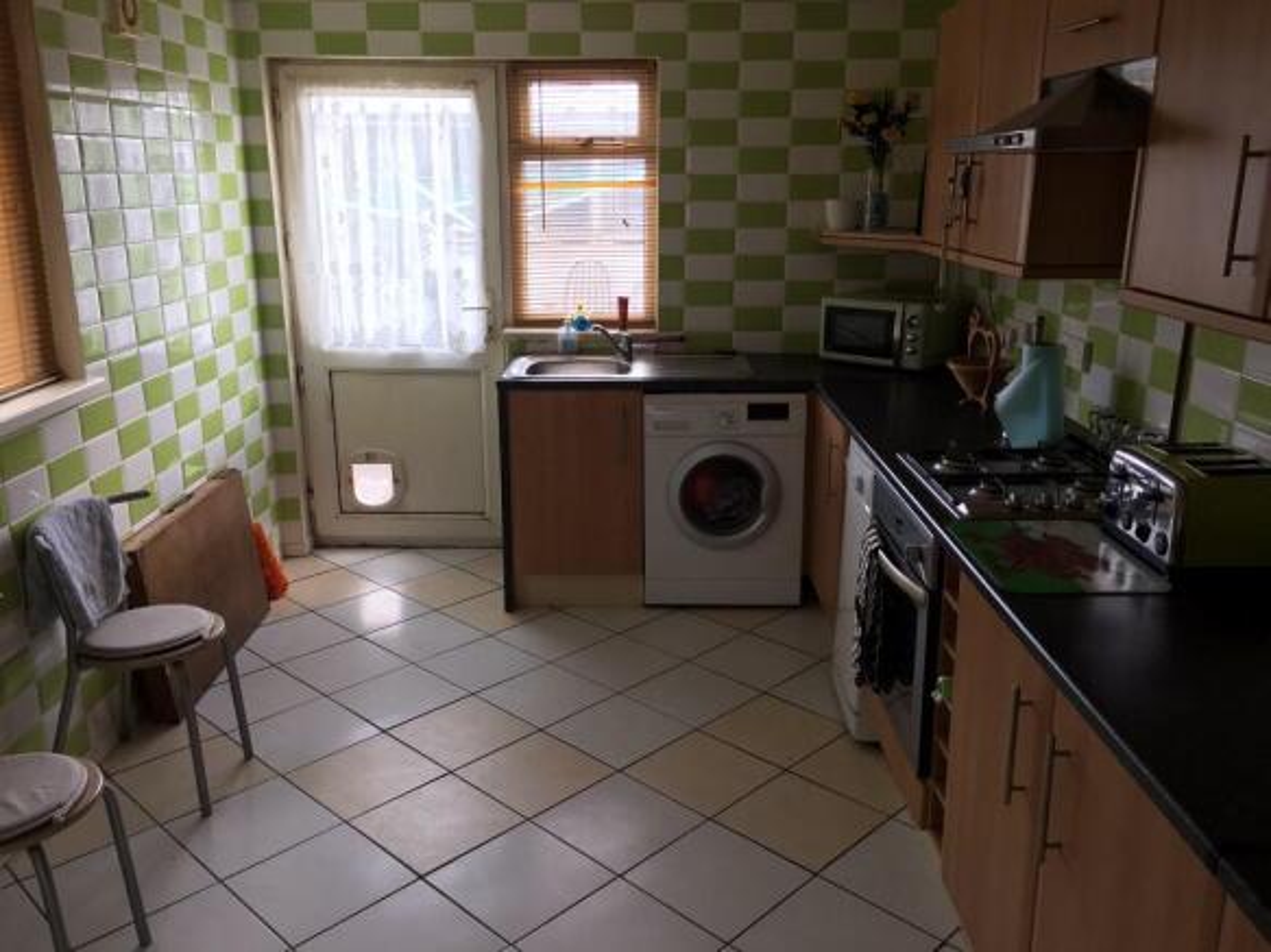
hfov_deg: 61.7
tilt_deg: -16.1
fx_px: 1065
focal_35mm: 29
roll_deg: -0.7
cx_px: 636
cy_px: 476
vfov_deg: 48.2
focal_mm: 4.15
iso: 32
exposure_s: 1/50
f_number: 2.2
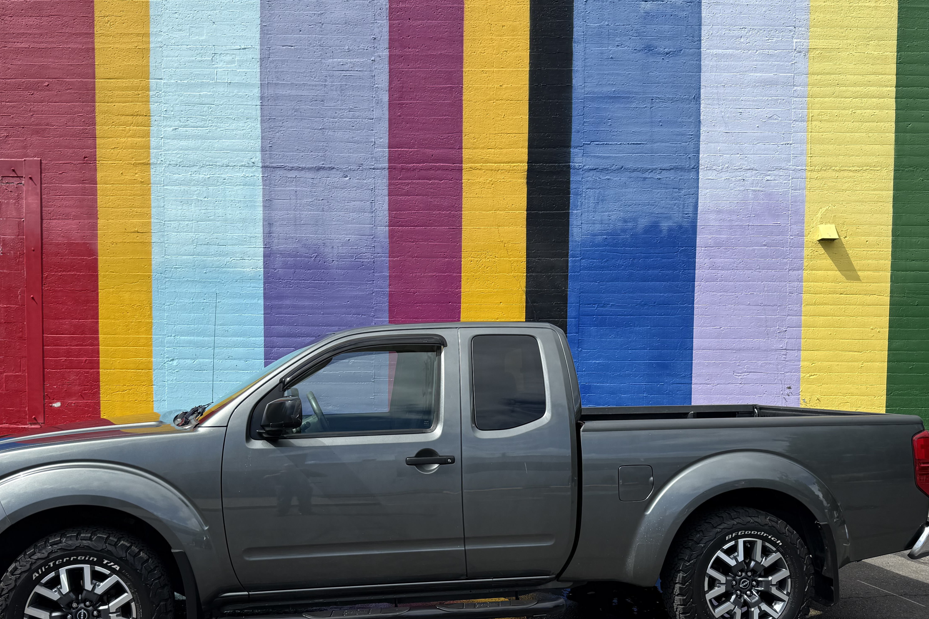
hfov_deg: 58.6
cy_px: 384
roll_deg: -0.8
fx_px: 826
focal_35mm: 32
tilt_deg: -2.0
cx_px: 424
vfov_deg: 40.8
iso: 80
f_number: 1.78
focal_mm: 6.76
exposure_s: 1/3953
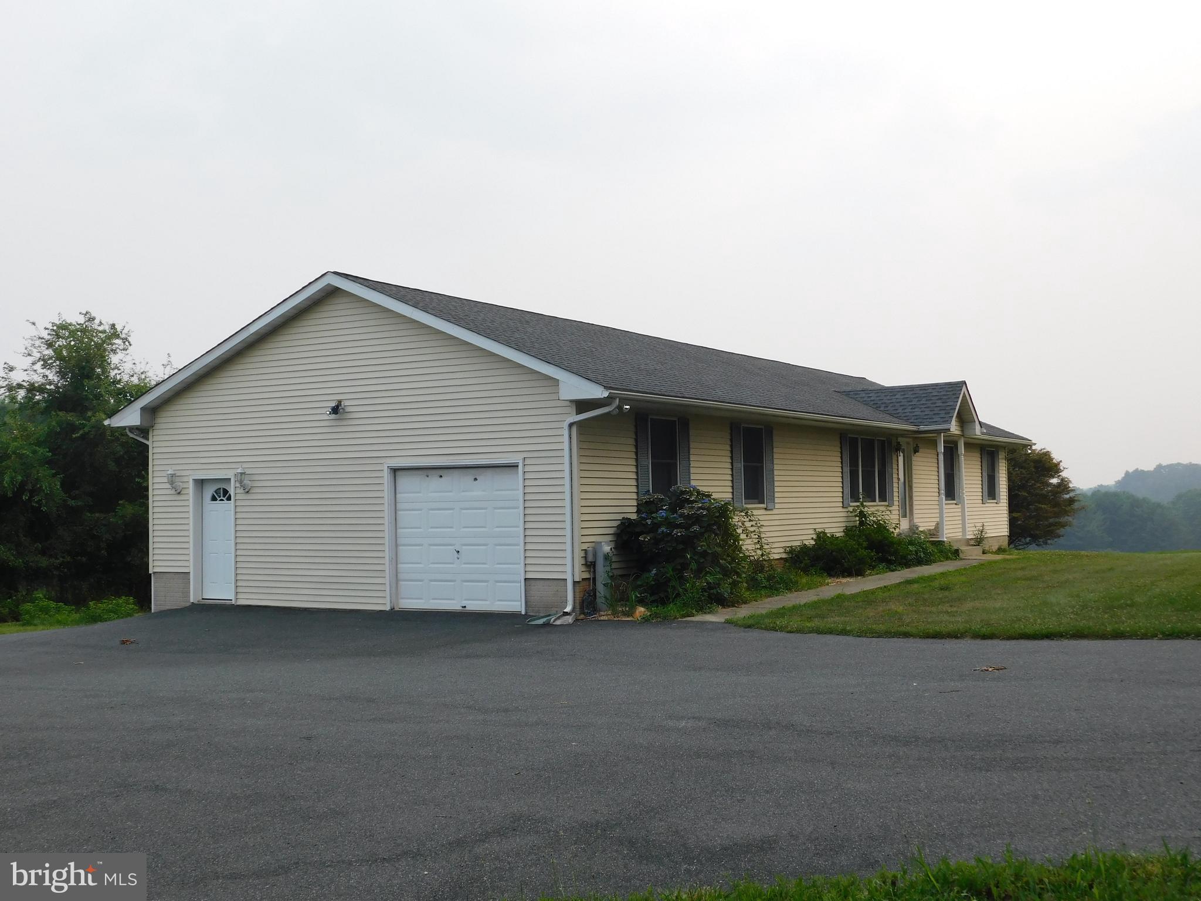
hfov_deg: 46.8
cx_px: 600
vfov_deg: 36.0
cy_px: 450
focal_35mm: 40
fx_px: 1388
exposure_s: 1/250
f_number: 3.6
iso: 125
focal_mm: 7.1
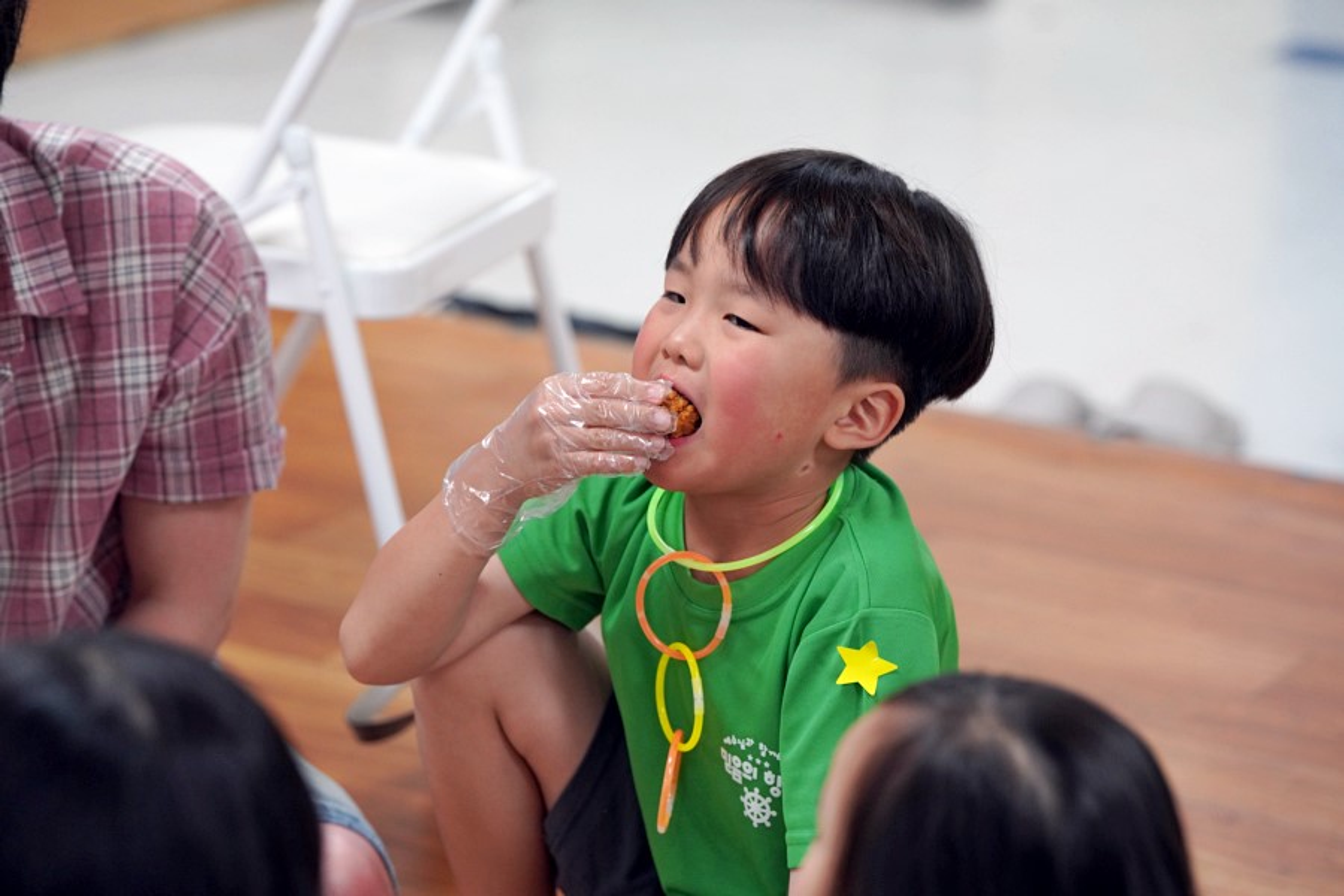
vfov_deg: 11.0
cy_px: 448
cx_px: 672
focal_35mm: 125
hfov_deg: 16.4
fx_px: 4666
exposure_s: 1/160
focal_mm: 125
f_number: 4
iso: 2000
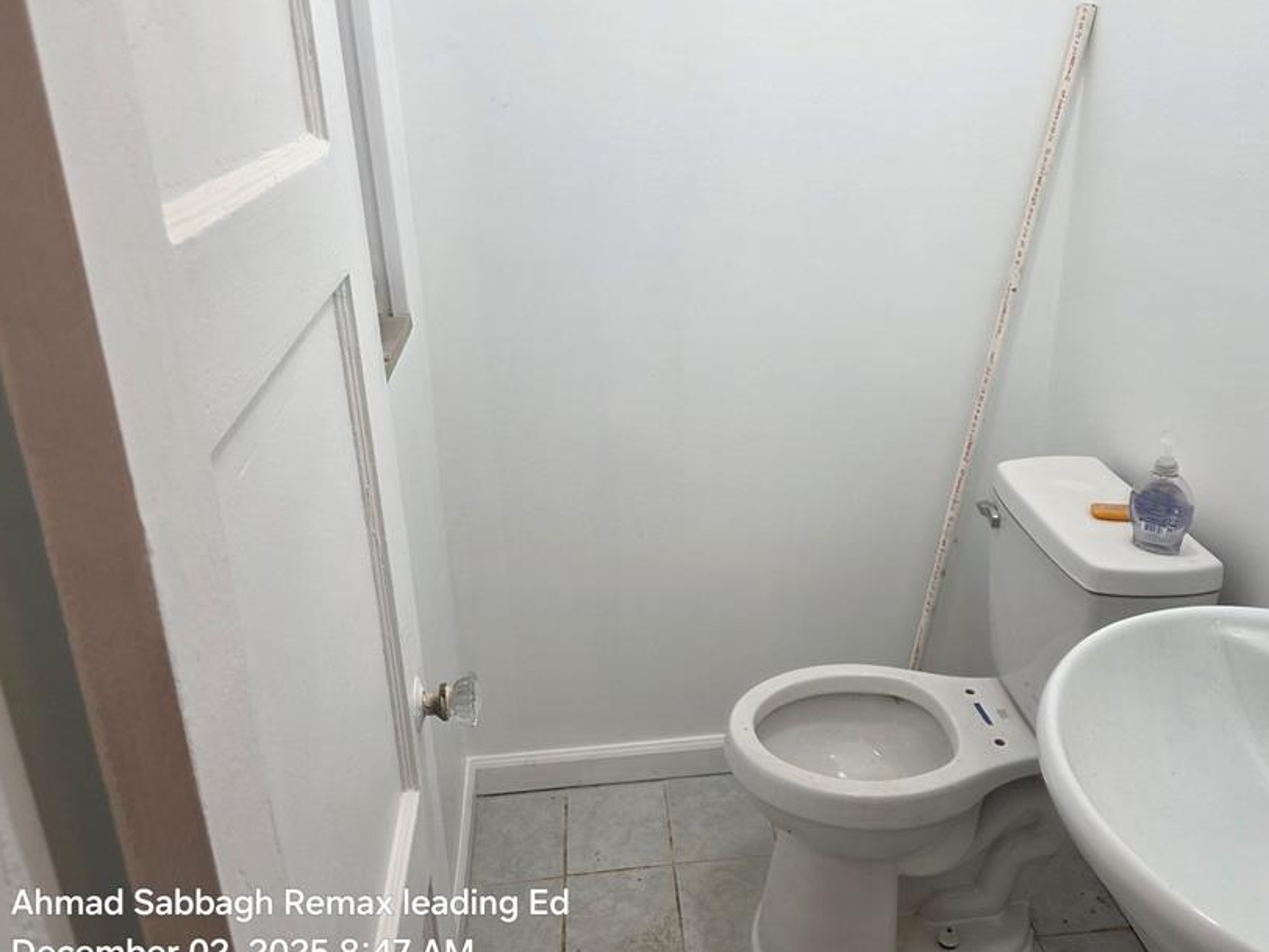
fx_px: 1063
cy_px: 442
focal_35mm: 29
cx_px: 735
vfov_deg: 48.2
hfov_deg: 61.3
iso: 100
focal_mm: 6.3
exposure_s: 1/120
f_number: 1.7
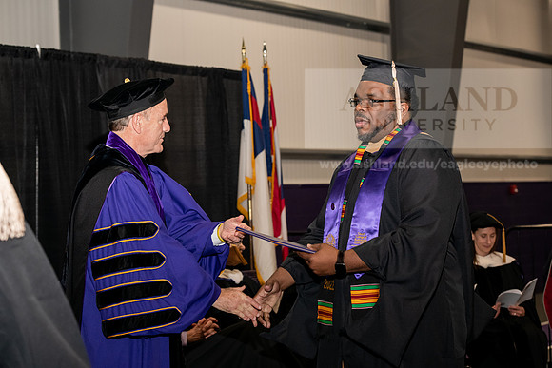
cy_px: 184
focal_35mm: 82
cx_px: 276
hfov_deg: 24.8
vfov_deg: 16.7
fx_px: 1258
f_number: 5.6
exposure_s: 1/200
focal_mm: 82
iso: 1600
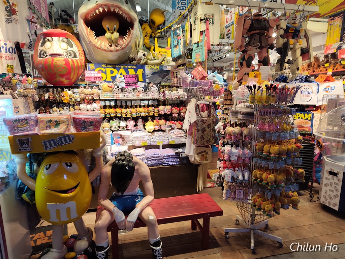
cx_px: 172
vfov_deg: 58.9
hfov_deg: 73.9
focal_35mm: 23
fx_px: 229
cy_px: 130
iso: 200
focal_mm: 6.07
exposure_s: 1/60
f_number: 1.7
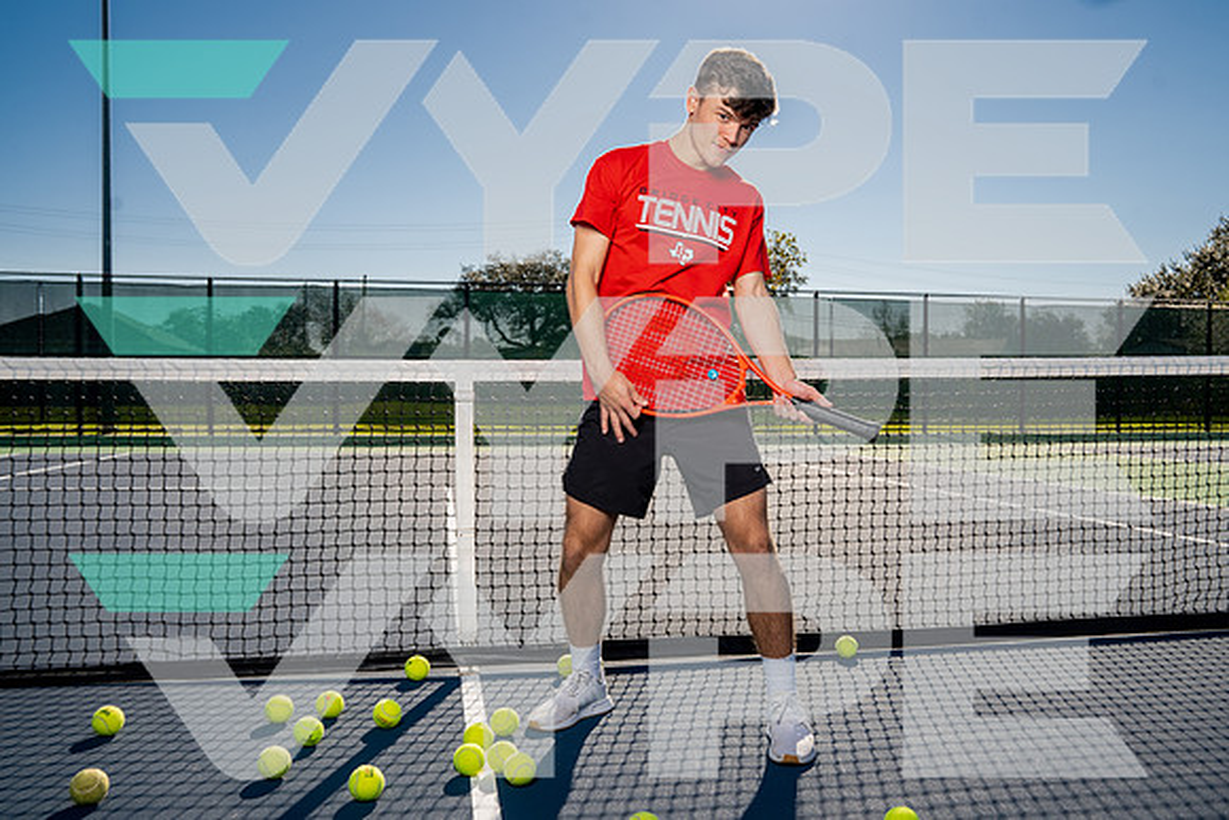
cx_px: 656
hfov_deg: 60.0
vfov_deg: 42.2
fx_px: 1063
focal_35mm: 31
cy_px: 408
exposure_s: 1/250
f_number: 8
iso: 100
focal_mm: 28
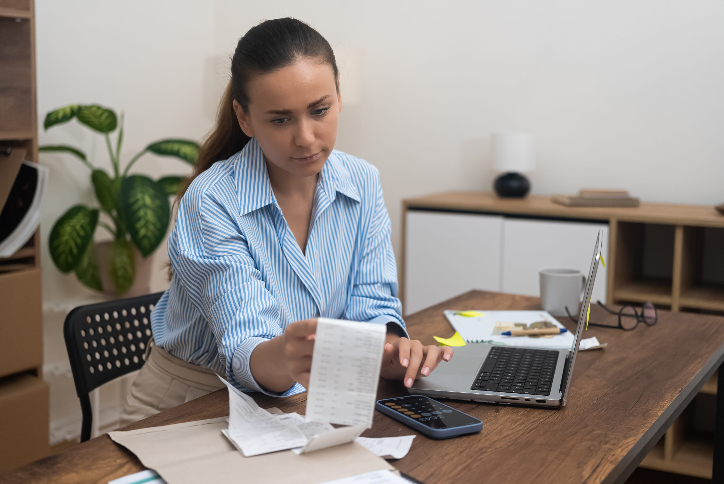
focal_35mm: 50
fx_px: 1006
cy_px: 242
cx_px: 362
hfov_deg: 39.6
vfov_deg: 27.0
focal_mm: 50
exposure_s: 1/100
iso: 640
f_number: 2.5
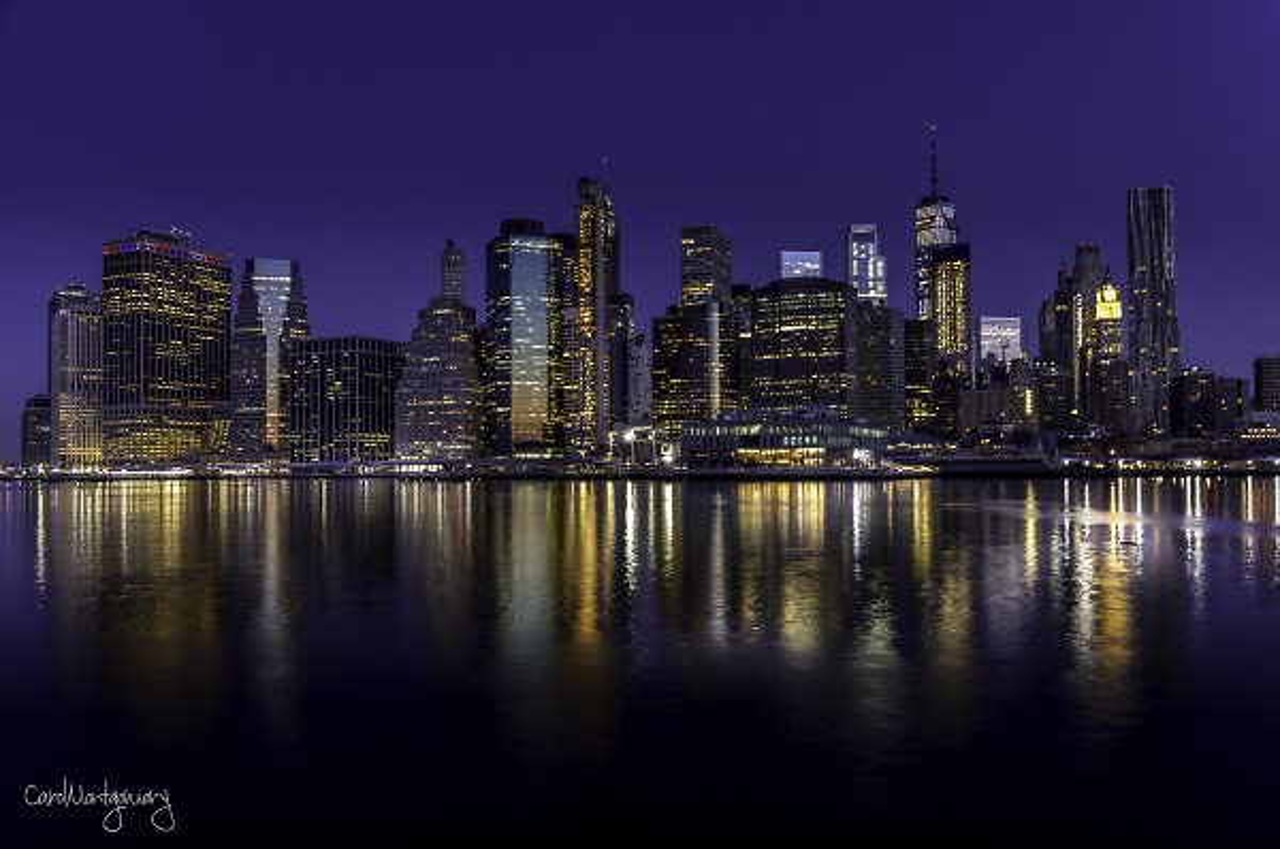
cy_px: 424
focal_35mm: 31
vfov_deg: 42.2
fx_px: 1100
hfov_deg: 60.4
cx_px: 640
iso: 100
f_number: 4
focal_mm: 21
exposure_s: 3
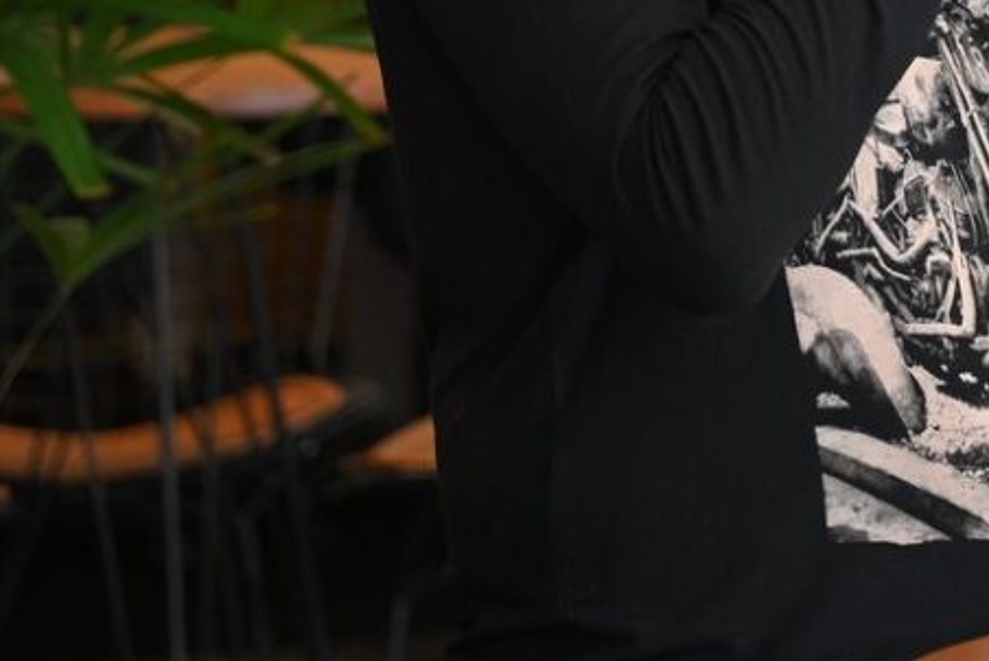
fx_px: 11215
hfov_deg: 5.0
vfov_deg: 3.4
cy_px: -436
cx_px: 1431
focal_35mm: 408
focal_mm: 120
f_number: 4
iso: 800
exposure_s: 1/80
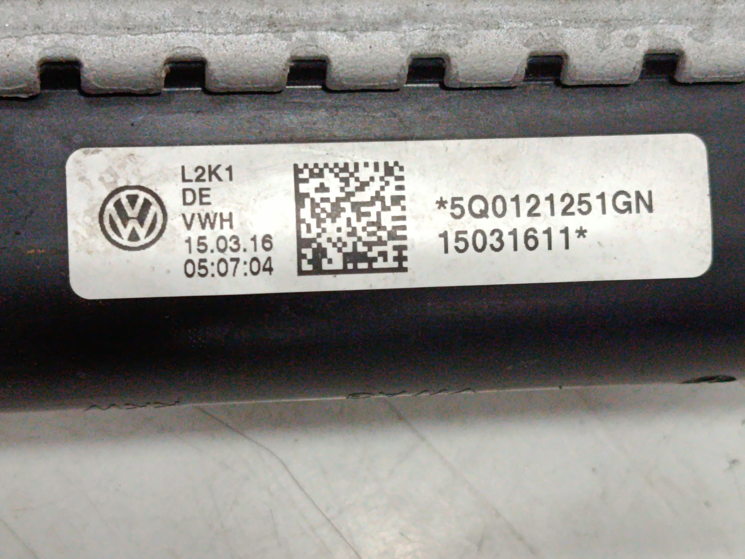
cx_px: 372
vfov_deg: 18.2
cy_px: 280
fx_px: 1743
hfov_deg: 24.1
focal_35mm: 81
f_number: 1.7
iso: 861
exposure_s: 1/50
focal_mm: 5.24
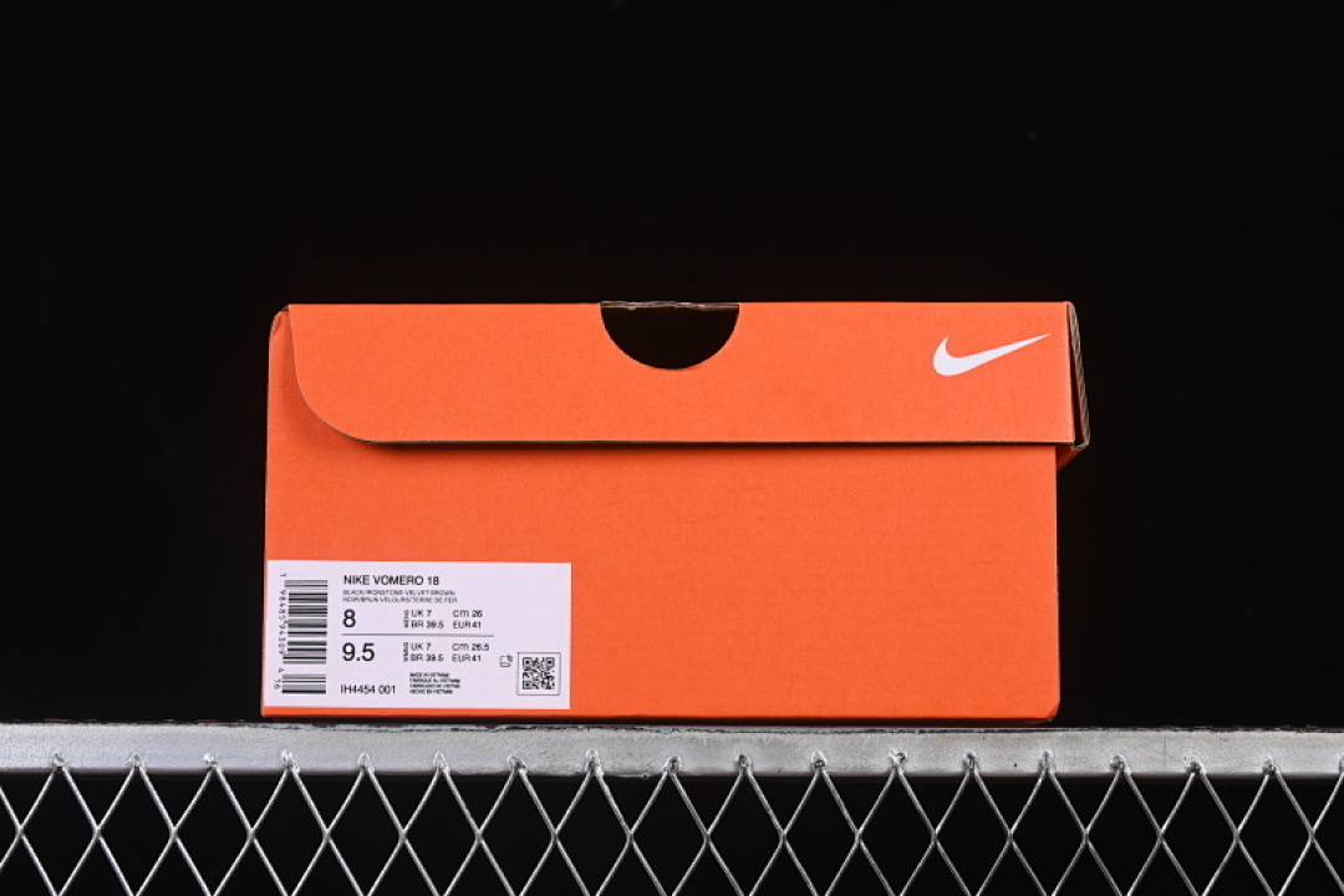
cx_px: 672
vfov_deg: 18.2
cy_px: 448
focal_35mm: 75
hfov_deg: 27.0
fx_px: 2800
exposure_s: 1/80
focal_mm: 50
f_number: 8
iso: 160
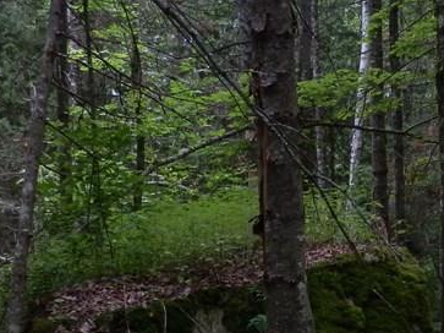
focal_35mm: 79
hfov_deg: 24.3
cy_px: 293
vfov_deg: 18.4
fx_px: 1013
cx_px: 356
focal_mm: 5
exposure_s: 1/30
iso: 80
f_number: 3.3
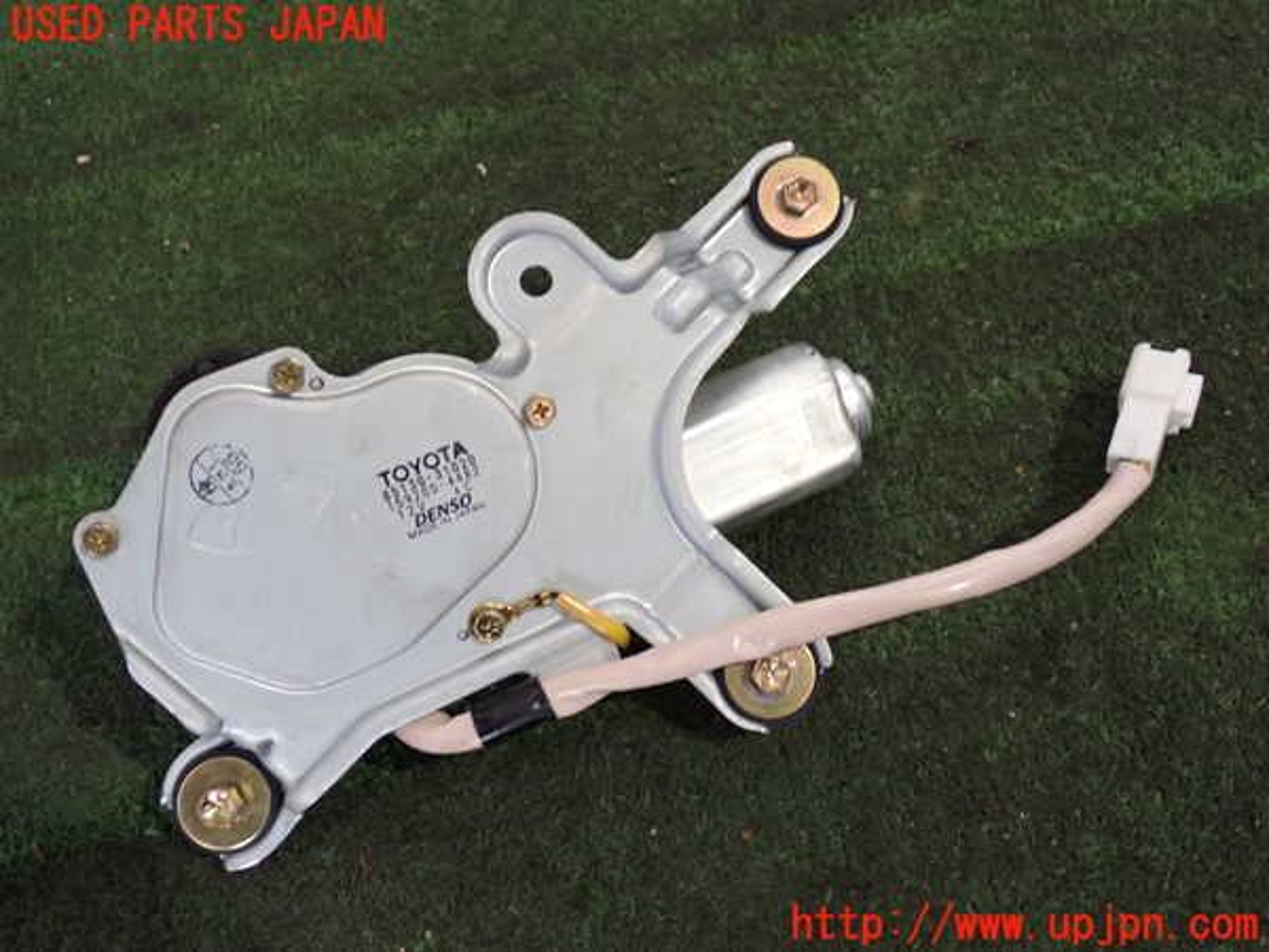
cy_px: 476
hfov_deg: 51.4
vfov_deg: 39.7
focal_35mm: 36
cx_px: 634
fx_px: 1320
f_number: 2.5
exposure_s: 1/40
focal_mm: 6.37
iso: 250
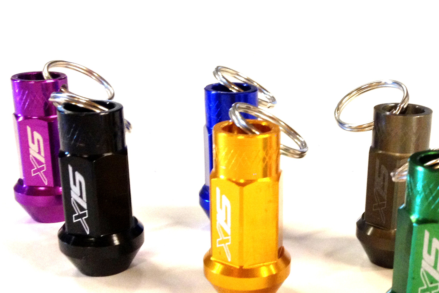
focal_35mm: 59
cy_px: 209
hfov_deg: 33.3
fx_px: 719
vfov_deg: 22.8
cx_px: 330
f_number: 2.4
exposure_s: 1/20
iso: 200
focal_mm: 4.28
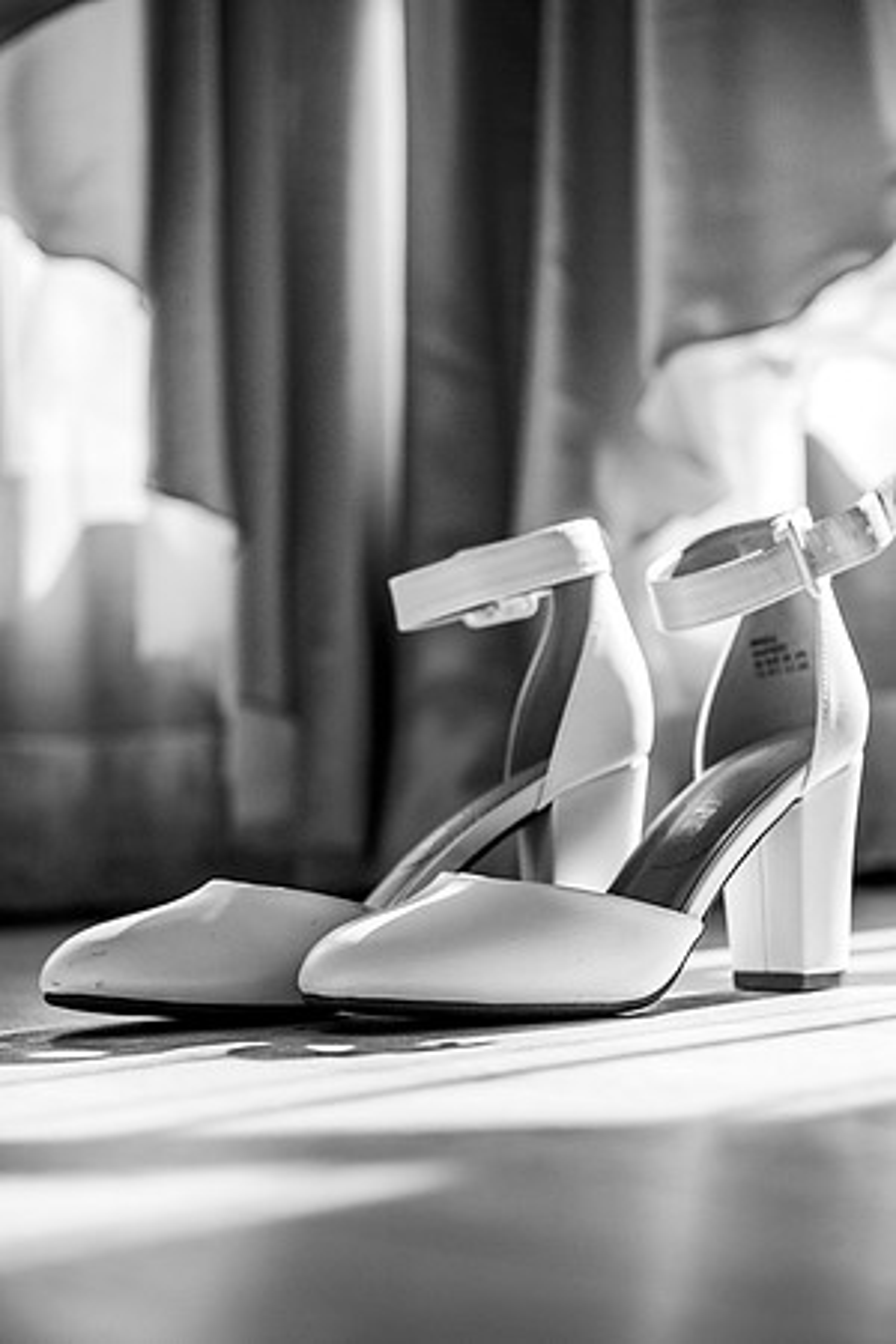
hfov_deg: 19.5
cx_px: 448
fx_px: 2613
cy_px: 672
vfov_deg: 28.8
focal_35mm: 70
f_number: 5
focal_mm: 70
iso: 800
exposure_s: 1/1000
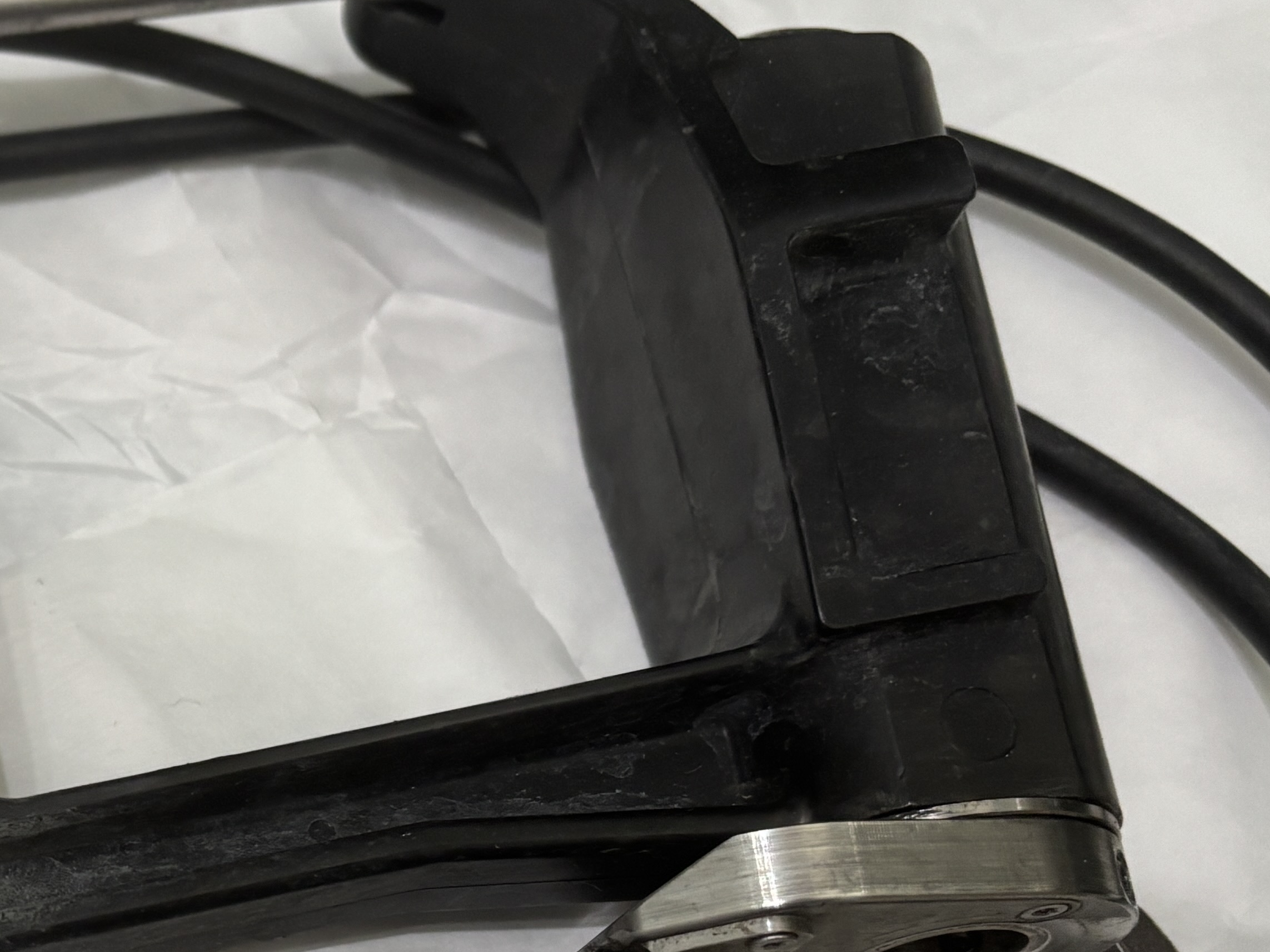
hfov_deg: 27.6
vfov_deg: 22.2
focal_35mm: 65
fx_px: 2385
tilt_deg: -64.1
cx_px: -84
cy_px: 821
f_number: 1.6
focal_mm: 5.96
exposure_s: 1/50
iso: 250
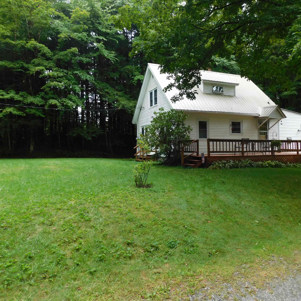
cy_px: 146
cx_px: 175
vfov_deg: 57.3
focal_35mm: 28
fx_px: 275
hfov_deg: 57.0
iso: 125
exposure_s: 1/125
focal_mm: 4
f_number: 3
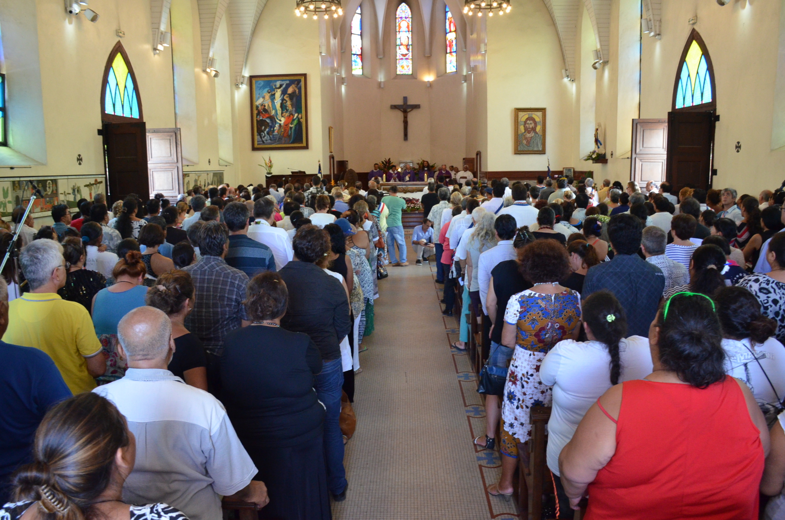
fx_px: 588
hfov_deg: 67.5
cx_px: 392
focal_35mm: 27
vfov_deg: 47.7
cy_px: 260
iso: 2000
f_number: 6.3
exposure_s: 1/100
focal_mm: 18
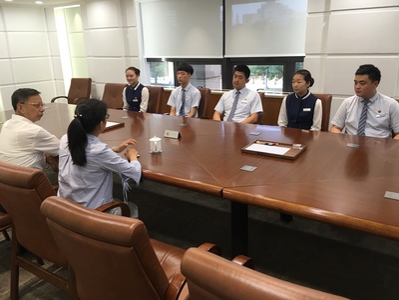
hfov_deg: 61.7
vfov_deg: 48.2
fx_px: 334
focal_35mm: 29
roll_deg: +2.5
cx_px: 200
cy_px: 150
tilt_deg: -16.2
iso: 40
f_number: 2.2
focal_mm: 4.15
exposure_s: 1/33
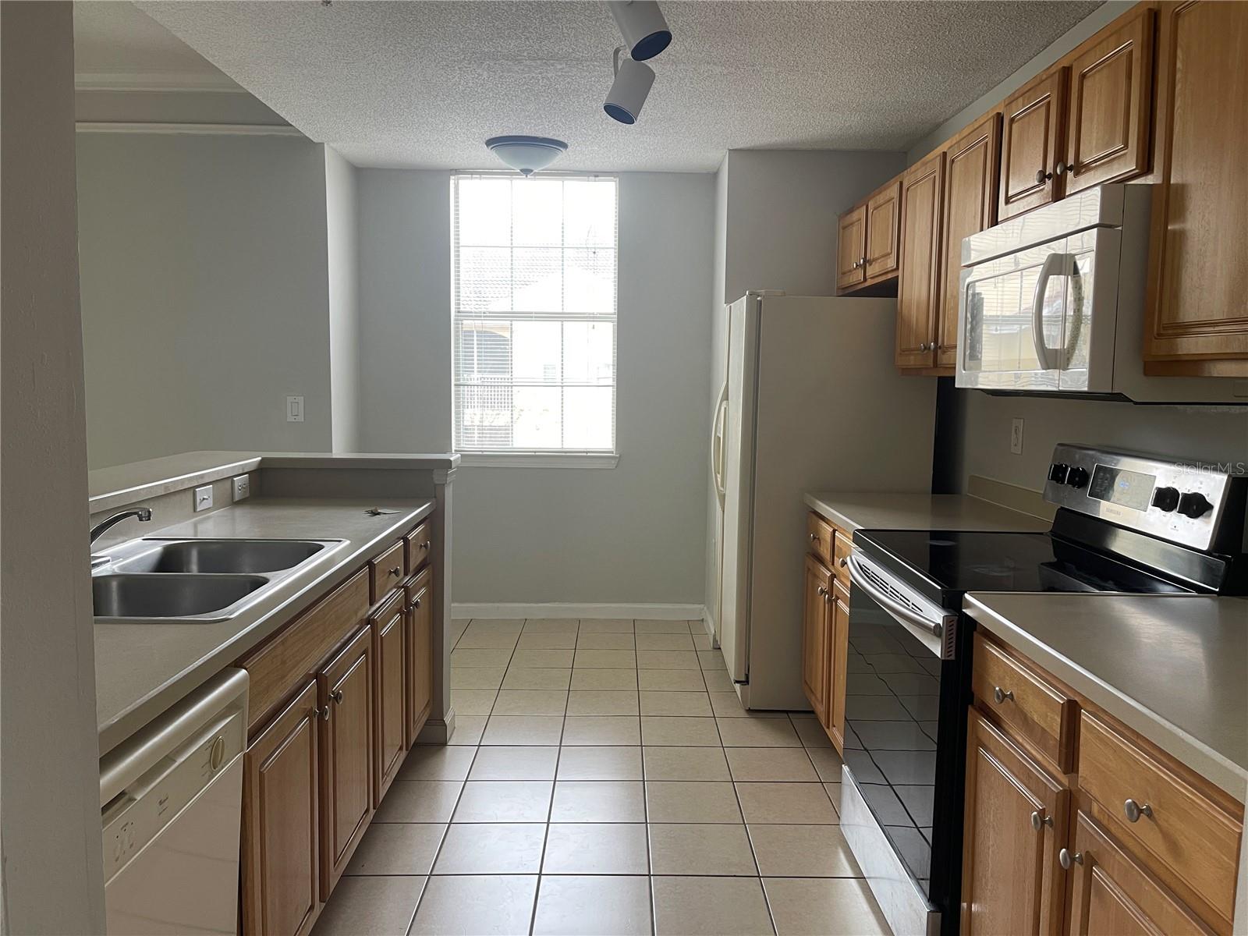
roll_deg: -0.7
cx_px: 624
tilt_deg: -5.8
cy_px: 468
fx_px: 901
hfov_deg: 69.4
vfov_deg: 54.9
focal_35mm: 25
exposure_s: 1/60
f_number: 1.6
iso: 80
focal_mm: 5.1
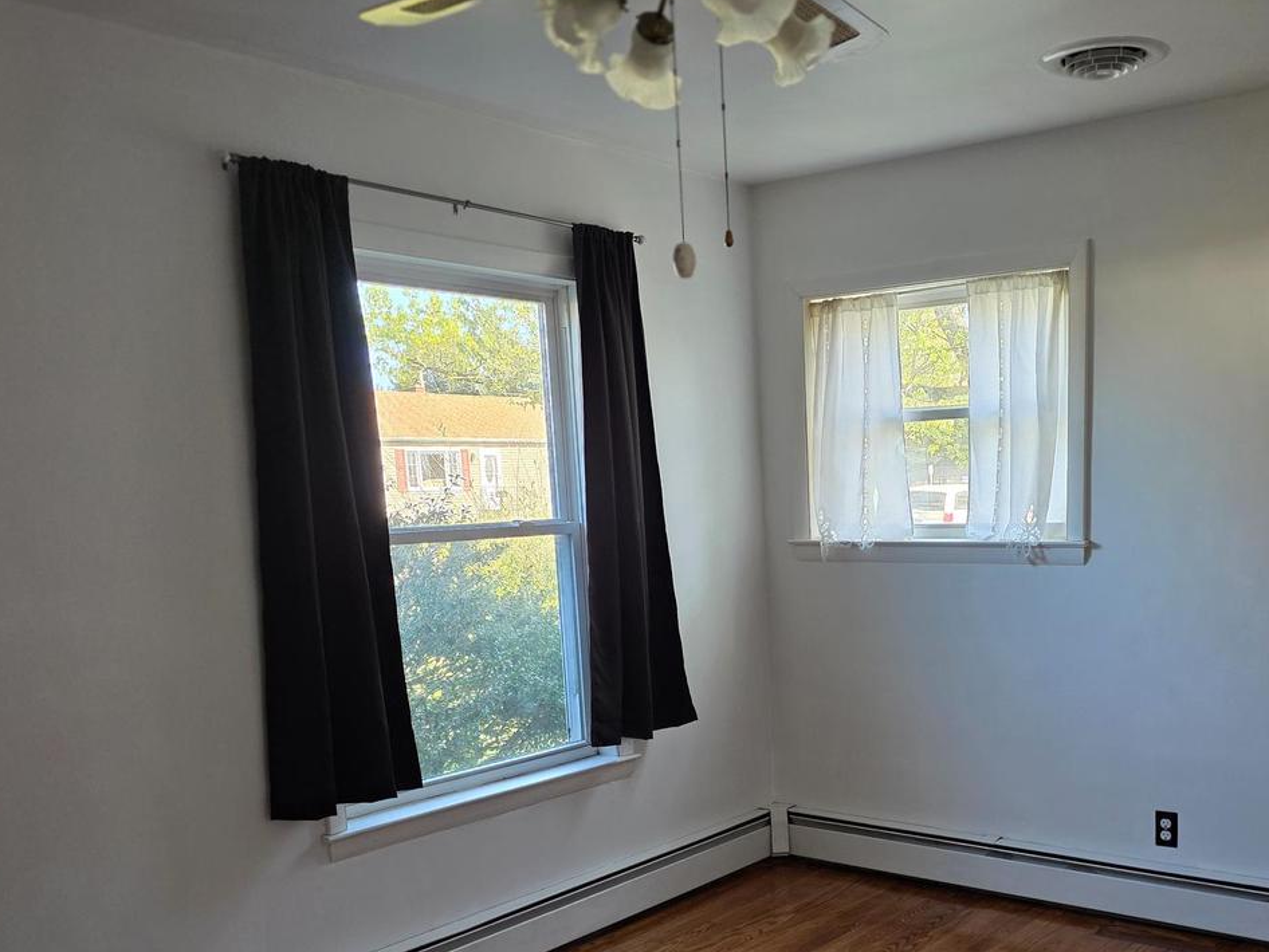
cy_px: 712
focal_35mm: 35
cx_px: 818
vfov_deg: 39.6
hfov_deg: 51.9
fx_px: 1283
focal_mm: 6.3
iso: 320
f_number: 1.7
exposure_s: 1/120
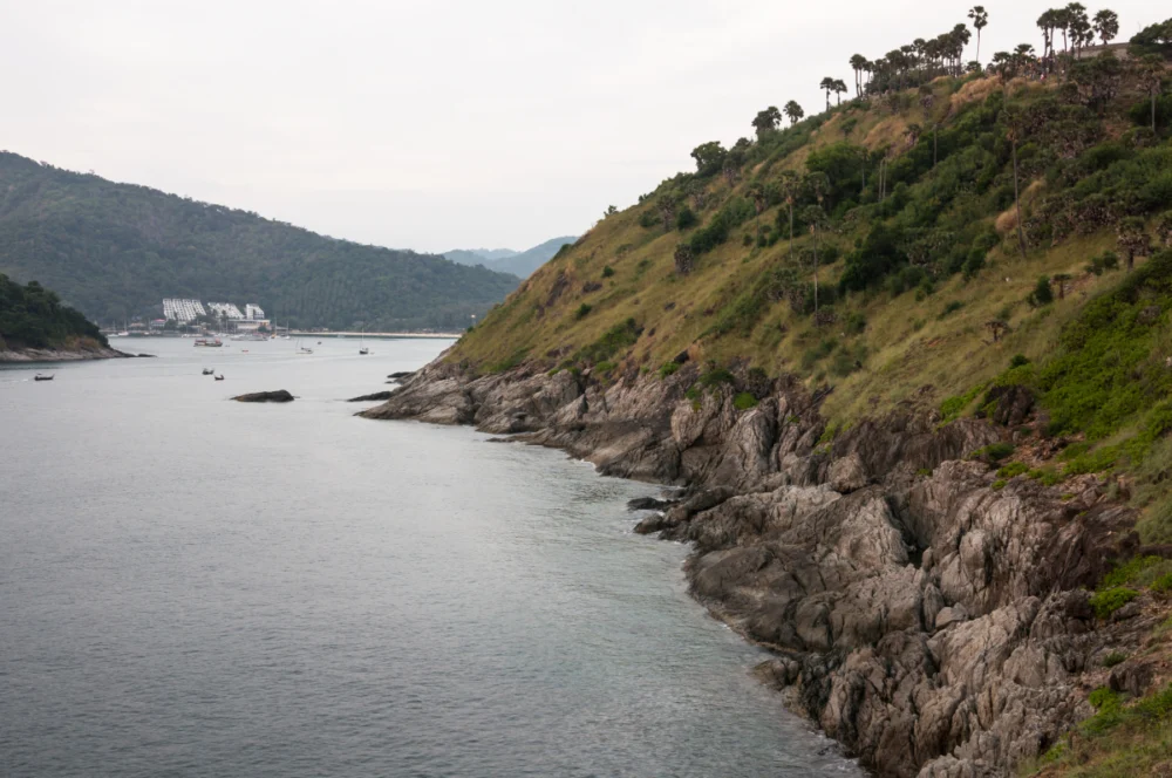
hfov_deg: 43.7
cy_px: 389
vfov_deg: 29.8
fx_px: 1463
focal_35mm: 45
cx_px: 586
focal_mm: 30
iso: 100
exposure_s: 1/4
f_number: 10
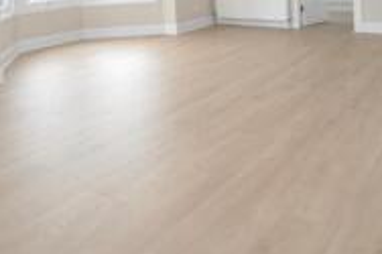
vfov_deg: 30.6
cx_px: 156
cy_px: -38
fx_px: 403
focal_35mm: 38
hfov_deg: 50.5
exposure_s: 1/100
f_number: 4.5
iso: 400
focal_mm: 10
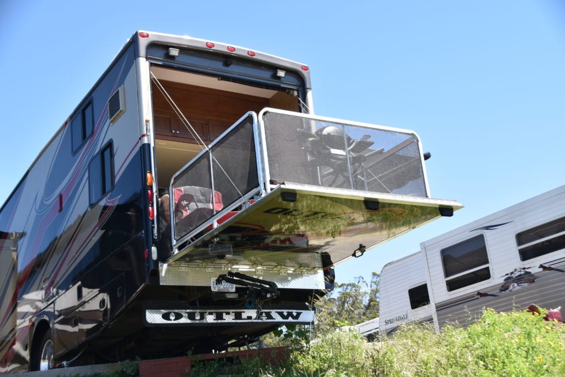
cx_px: 282
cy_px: 188
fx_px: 895
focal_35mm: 57
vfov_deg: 23.8
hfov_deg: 35.0
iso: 200
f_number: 7.1
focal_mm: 38
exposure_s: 1/320
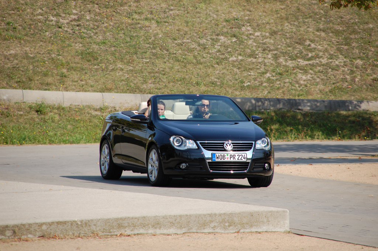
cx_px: 189
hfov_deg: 6.9
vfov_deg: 4.6
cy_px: 126
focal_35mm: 300
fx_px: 3147
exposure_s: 1/1250
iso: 400
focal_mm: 200
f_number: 6.3
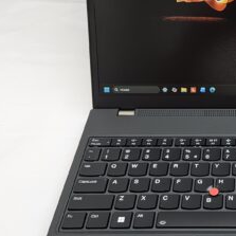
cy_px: 102
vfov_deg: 24.6
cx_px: 259
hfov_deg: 23.2
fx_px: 540
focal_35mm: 70
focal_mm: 5.4
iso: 32
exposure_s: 1/100
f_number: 1.8
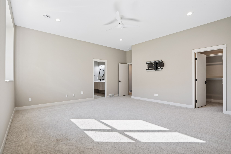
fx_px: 103
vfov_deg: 73.7
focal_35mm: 16
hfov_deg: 96.7
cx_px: 116
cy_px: 77
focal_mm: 16
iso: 400
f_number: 10
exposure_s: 1/30
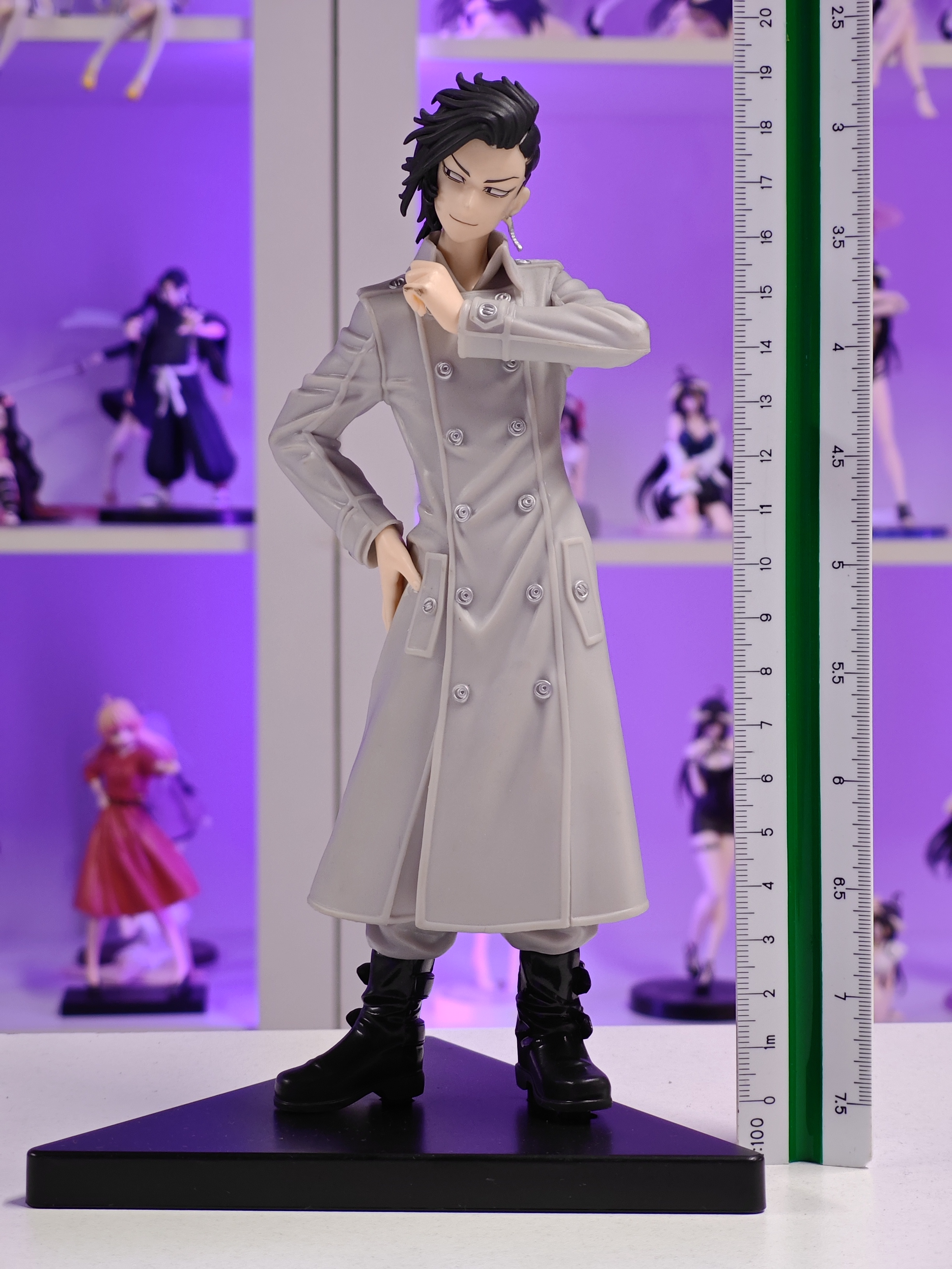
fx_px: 2934
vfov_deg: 24.4
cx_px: 476
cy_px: 634
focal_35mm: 80
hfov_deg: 18.4
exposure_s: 1/17.3
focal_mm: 7.48
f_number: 2.4
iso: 400
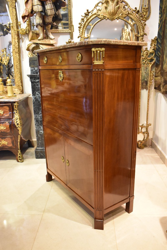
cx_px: 84
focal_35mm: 30
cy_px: 125
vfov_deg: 61.9
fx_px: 209
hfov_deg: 43.6
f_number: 3.5
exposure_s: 1/60
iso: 4000
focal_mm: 20
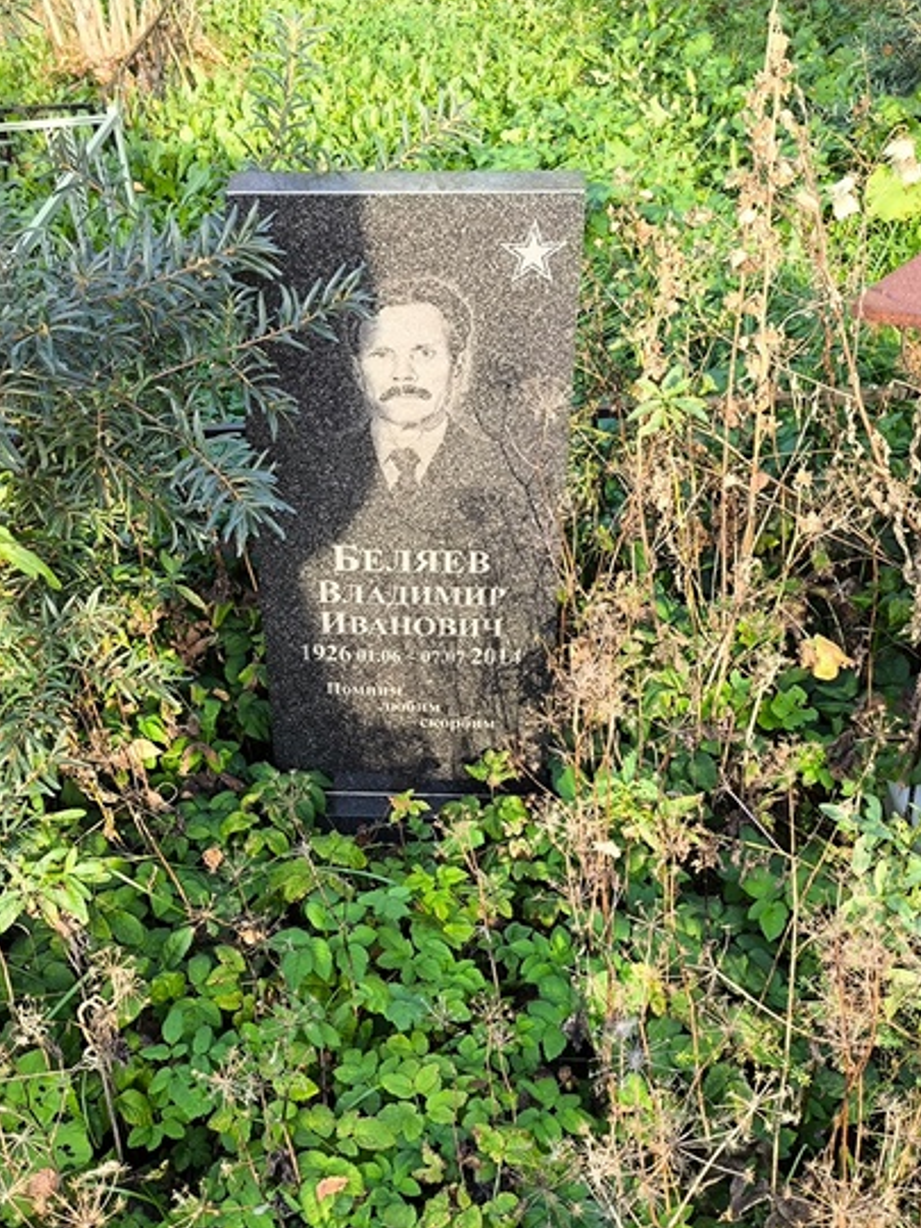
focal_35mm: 74
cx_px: 388
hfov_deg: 19.9
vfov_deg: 26.3
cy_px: 623
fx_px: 2625
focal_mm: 4.71
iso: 64
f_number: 1.7
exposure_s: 1/100
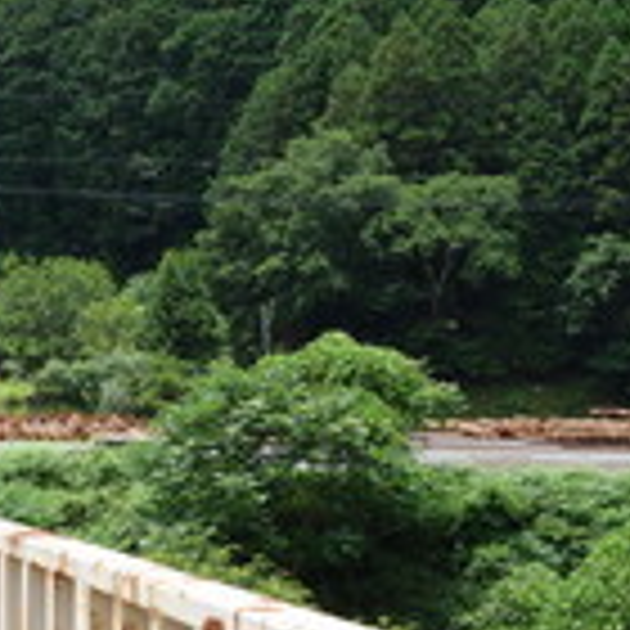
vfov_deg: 17.2
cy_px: 346
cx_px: -351
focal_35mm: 101
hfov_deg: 15.7
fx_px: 2080
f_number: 5.6
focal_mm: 13.75
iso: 125
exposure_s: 1/320
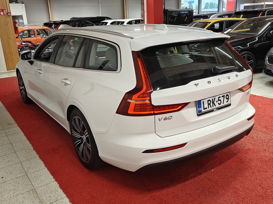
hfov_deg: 56.8
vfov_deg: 44.2
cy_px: 102
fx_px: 252
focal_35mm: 32
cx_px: 136
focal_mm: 5.59
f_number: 1.8
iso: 64
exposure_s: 1/92
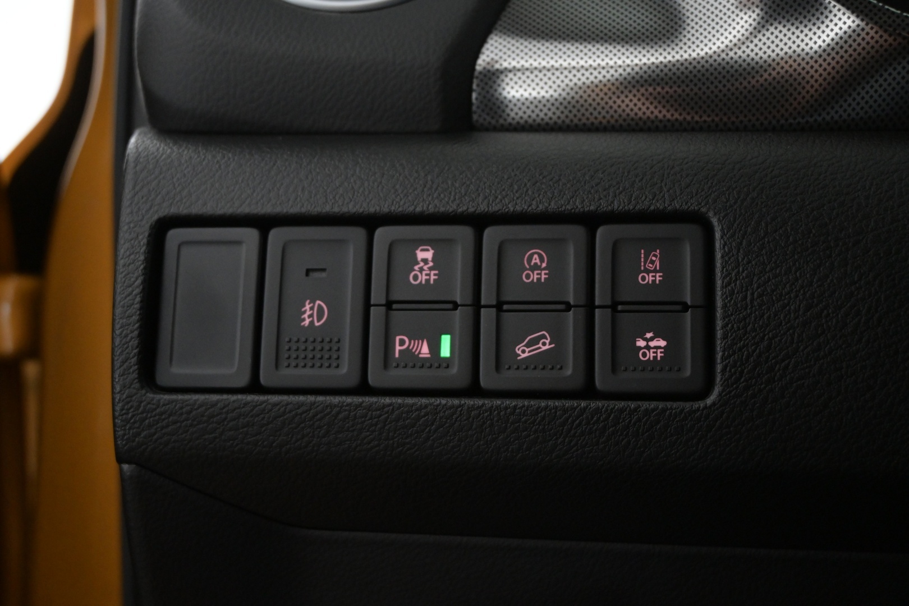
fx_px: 1136
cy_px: 303
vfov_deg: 29.9
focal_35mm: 45
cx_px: 454
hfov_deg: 43.6
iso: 2500
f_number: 4.8
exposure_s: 1/60
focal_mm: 30
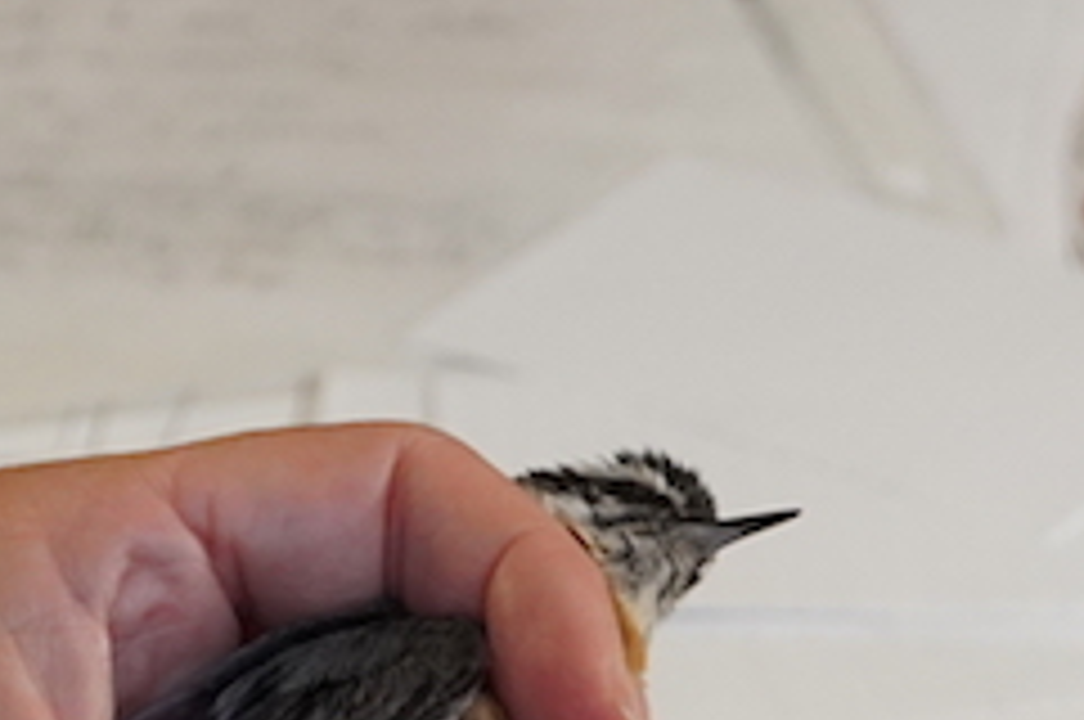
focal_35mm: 303
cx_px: -819
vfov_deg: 4.5
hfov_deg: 6.7
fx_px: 9111
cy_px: 745
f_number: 5
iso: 1250
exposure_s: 1/320
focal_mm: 38
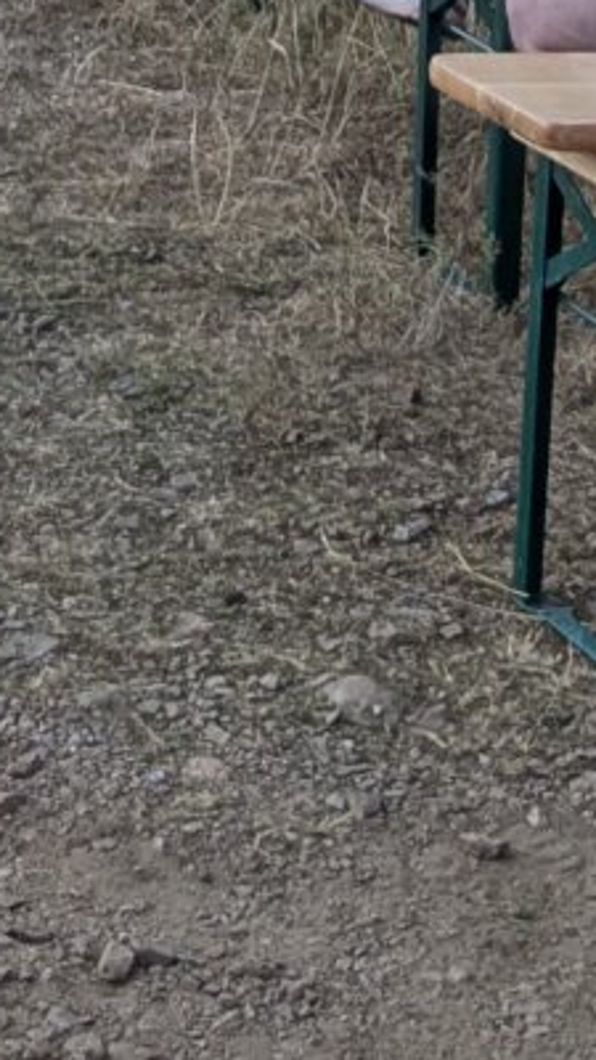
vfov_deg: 13.3
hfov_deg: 8.2
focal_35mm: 147
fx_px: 4130
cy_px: -800
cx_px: -40
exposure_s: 1/278
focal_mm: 4.38
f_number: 1.73
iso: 47
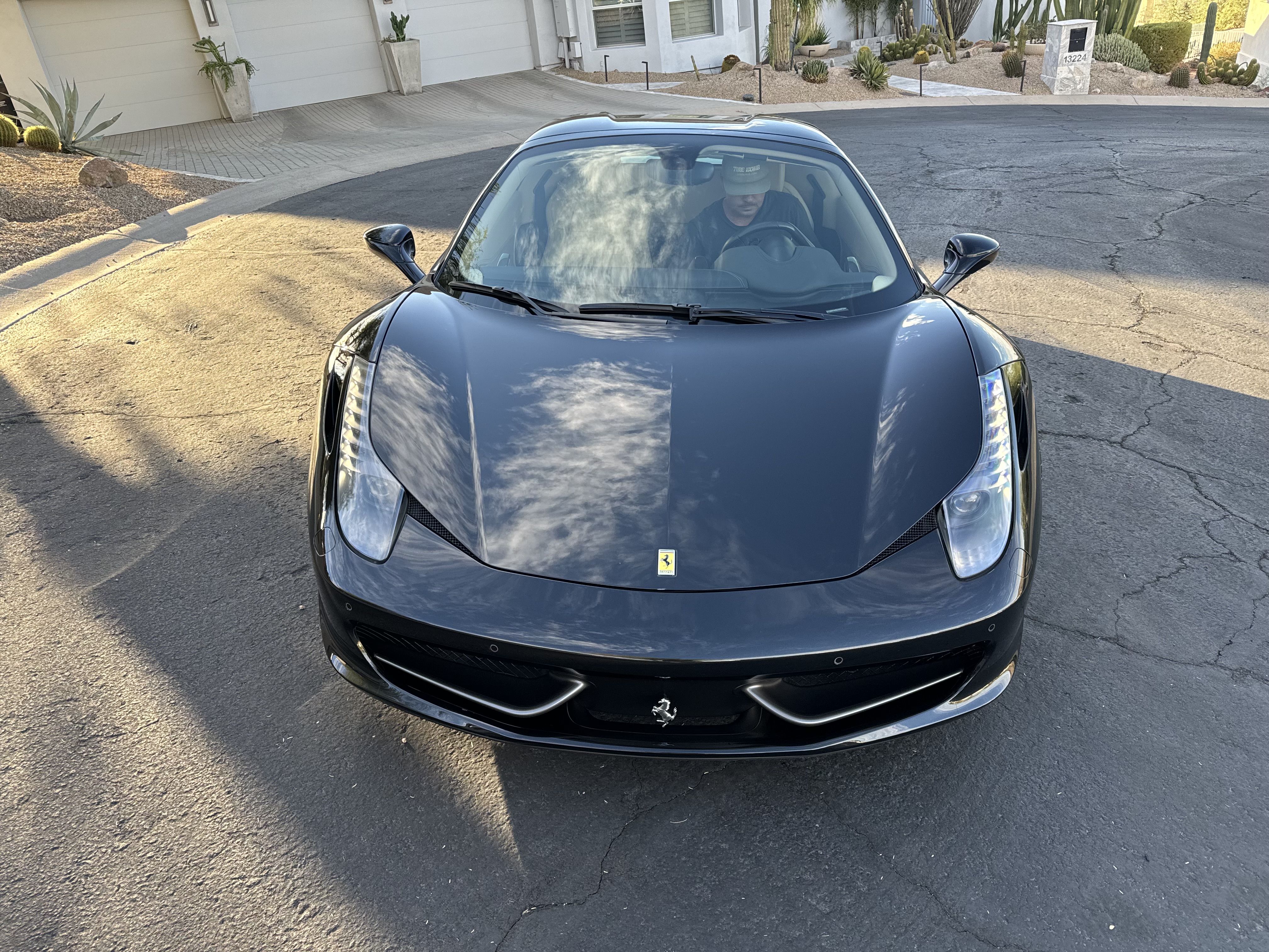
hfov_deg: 71.6
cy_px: 476
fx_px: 880
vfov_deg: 56.8
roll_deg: +6.9
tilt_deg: -31.2
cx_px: 634
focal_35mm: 24
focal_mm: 6.76
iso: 80
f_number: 1.78
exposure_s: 1/364
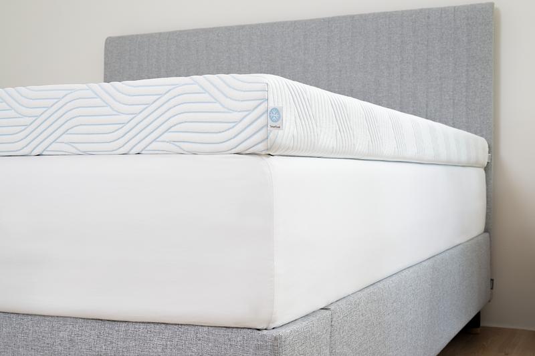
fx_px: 728
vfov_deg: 27.5
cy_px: 178
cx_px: 268
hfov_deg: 40.4
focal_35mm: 49
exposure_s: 1/4
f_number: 16
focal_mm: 49
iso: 200
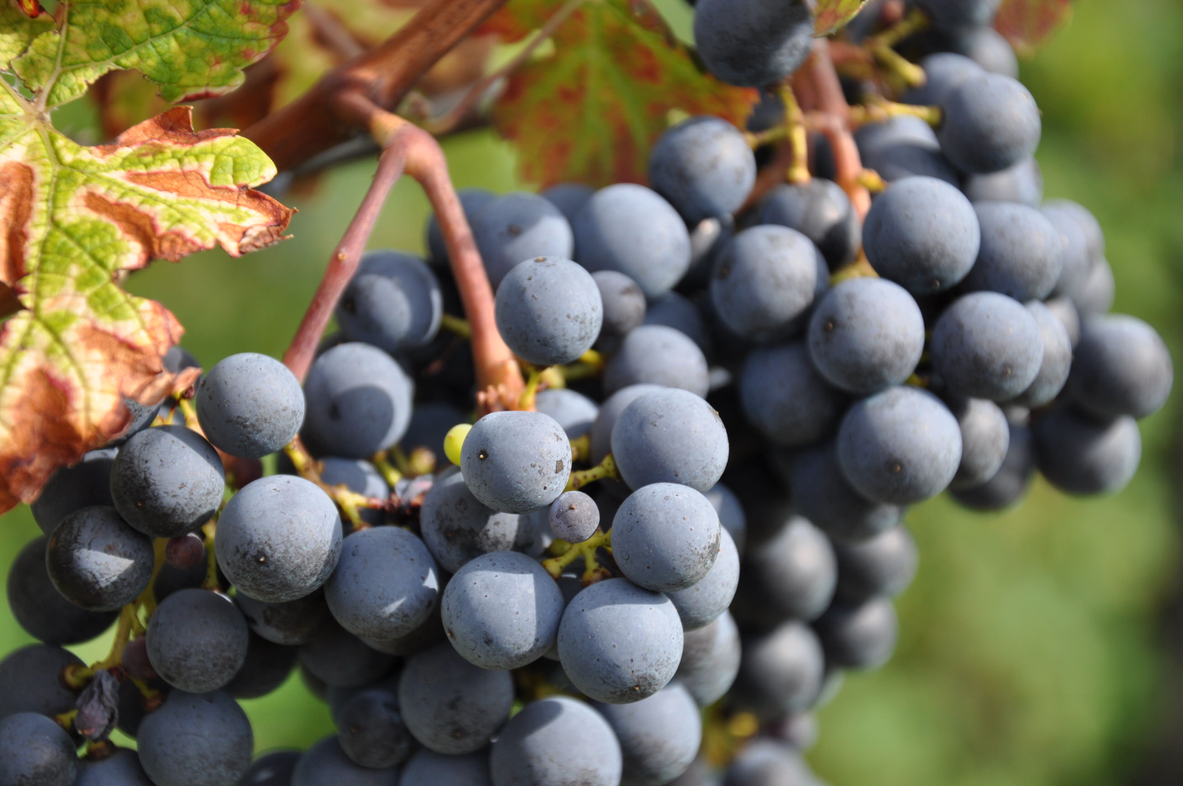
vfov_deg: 10.1
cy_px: 393
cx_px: 592
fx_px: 4431
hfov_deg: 15.2
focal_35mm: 135
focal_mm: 90
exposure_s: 1/250
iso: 200
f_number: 8
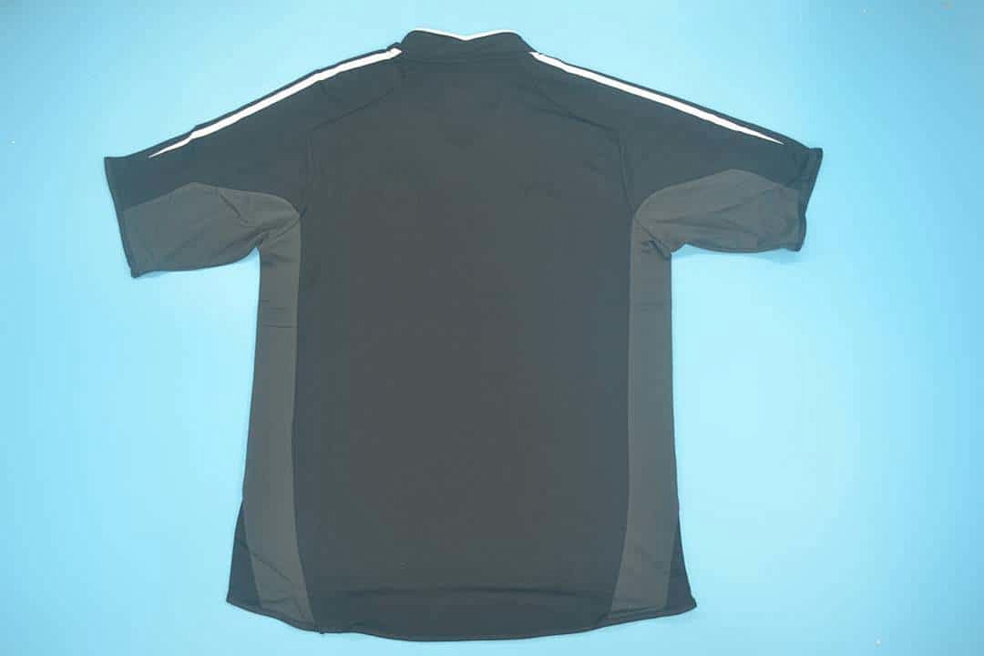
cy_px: 328
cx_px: 492
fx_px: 820
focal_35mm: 30
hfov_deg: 61.9
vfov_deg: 43.6
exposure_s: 1/60
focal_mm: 20
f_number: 3.8
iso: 200
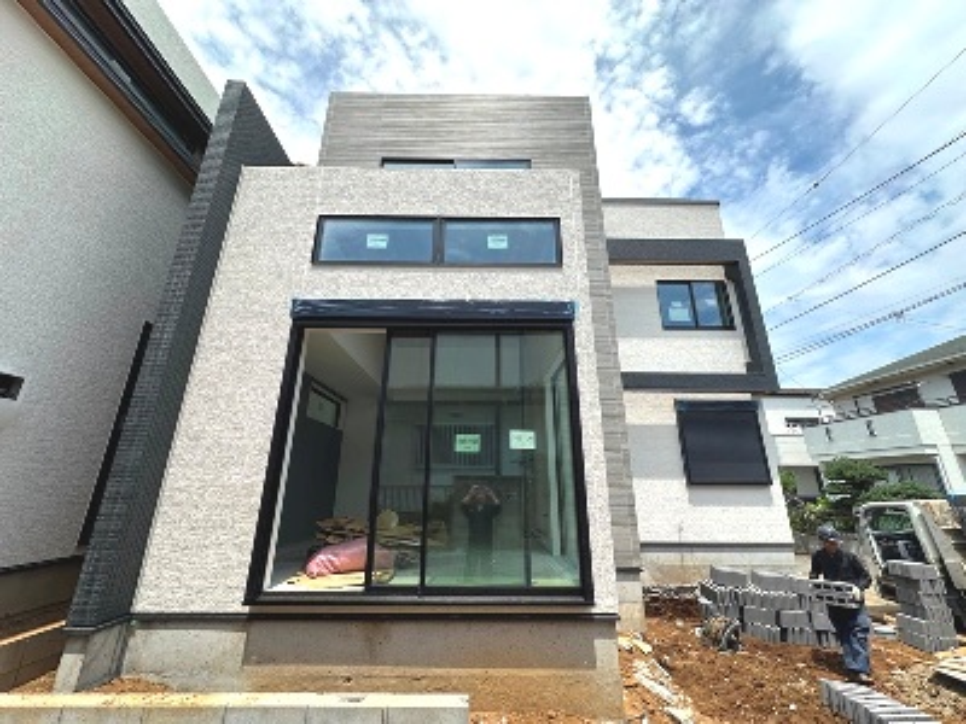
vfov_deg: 85.7
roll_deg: -0.3
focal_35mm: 14
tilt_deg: +18.3
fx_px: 391
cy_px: 362
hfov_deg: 102.1
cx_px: 483
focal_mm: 2.22
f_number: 2.2
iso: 50
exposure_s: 1/1553
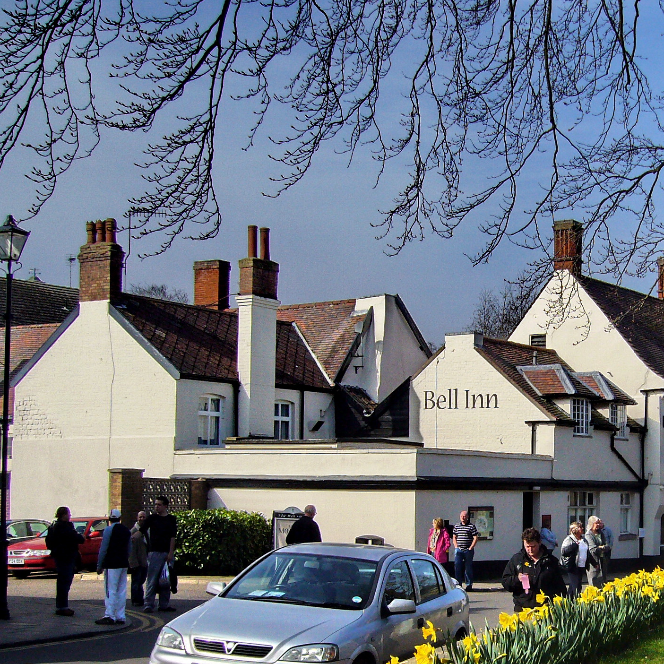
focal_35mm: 62
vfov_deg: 27.6
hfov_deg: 27.0
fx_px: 1346
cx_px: 565
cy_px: 425
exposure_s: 1/400
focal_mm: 5.8
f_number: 5.6
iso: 80
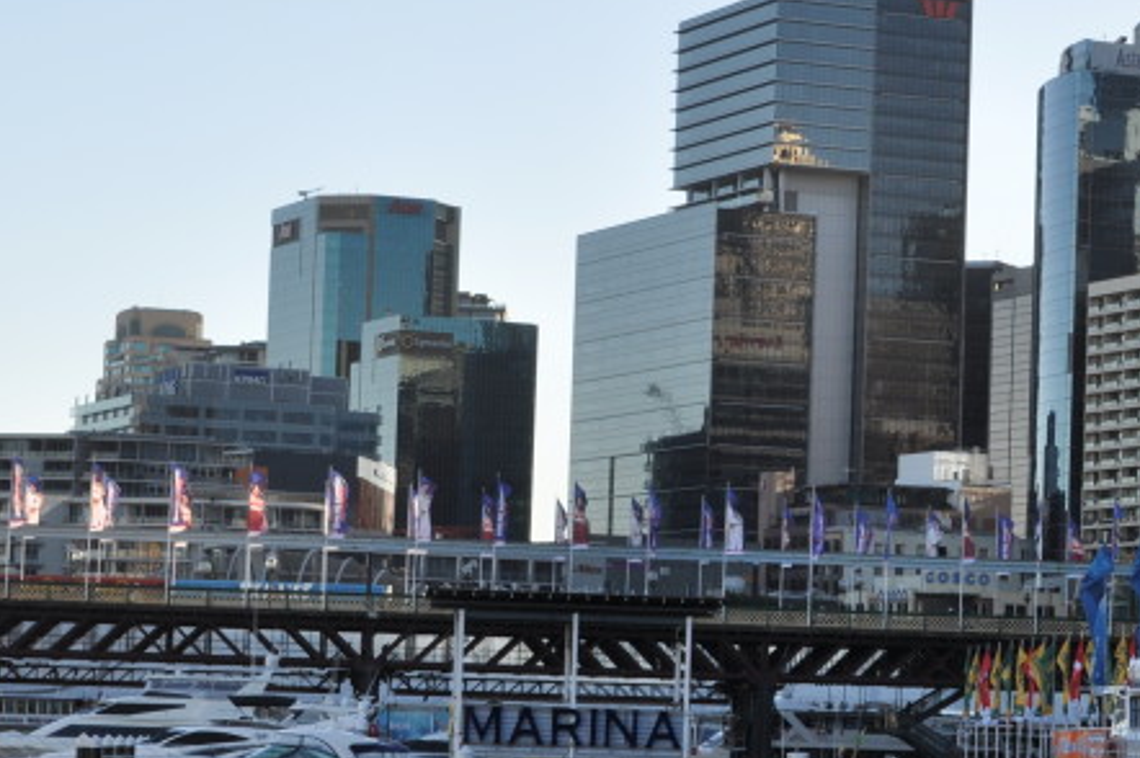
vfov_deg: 9.9
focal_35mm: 139
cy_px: 446
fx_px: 4398
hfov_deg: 14.6
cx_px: 1011
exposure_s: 1/125
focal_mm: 40
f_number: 11
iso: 200
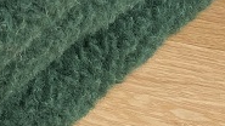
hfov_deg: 11.6
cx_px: 11
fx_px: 1098
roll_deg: +3.5
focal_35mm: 184
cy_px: -199
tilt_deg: -35.3
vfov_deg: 6.2
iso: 80
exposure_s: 1/121
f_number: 1.8
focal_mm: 4.25
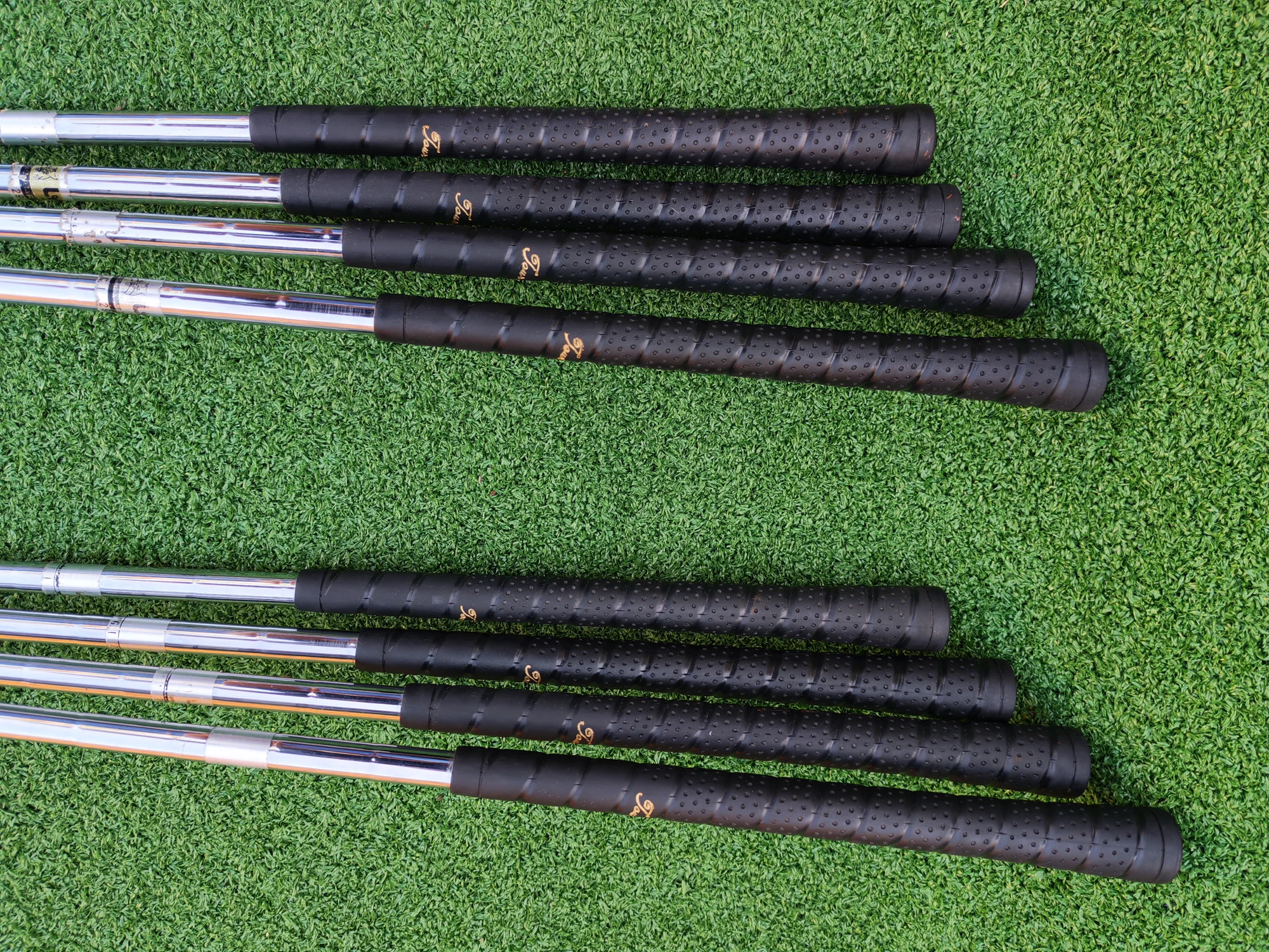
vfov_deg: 51.4
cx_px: 634
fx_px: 990
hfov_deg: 65.3
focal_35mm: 27
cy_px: 476
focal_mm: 6.12
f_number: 1.9
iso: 125
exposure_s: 1/100
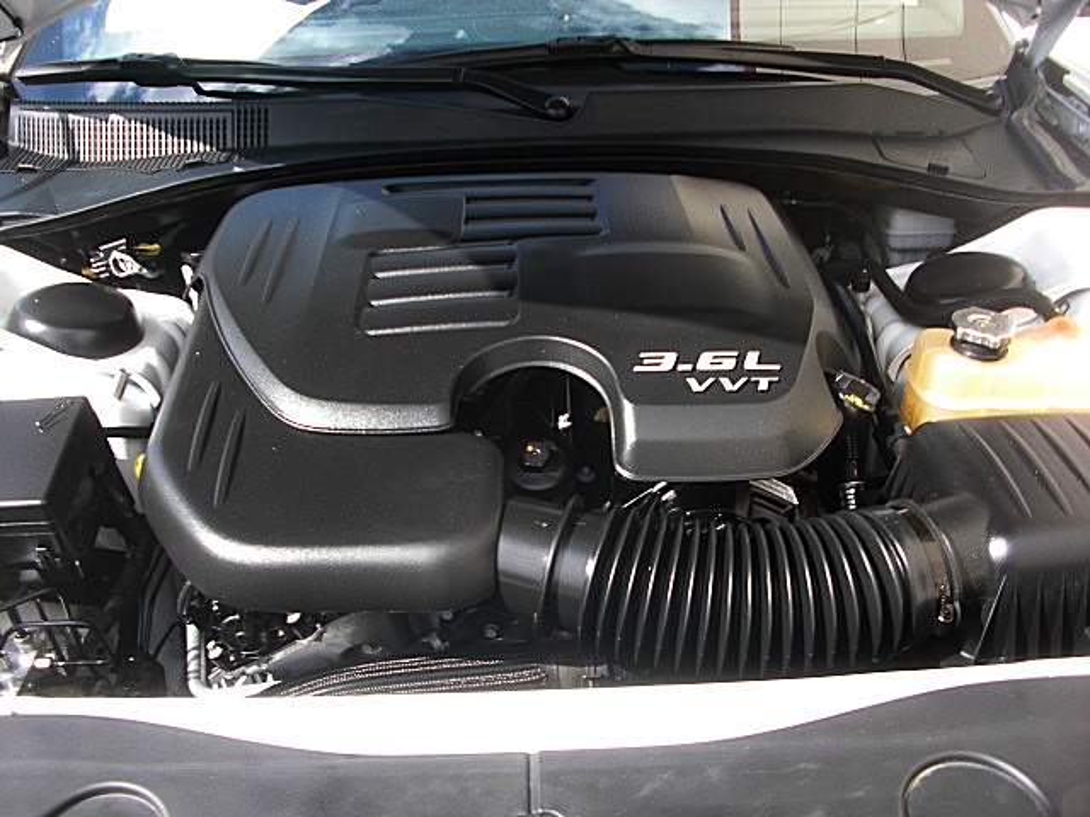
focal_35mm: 36
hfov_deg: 51.4
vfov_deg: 39.7
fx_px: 1134
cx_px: 545
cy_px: 408
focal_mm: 6.3
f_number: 2.8
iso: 50
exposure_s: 1/250
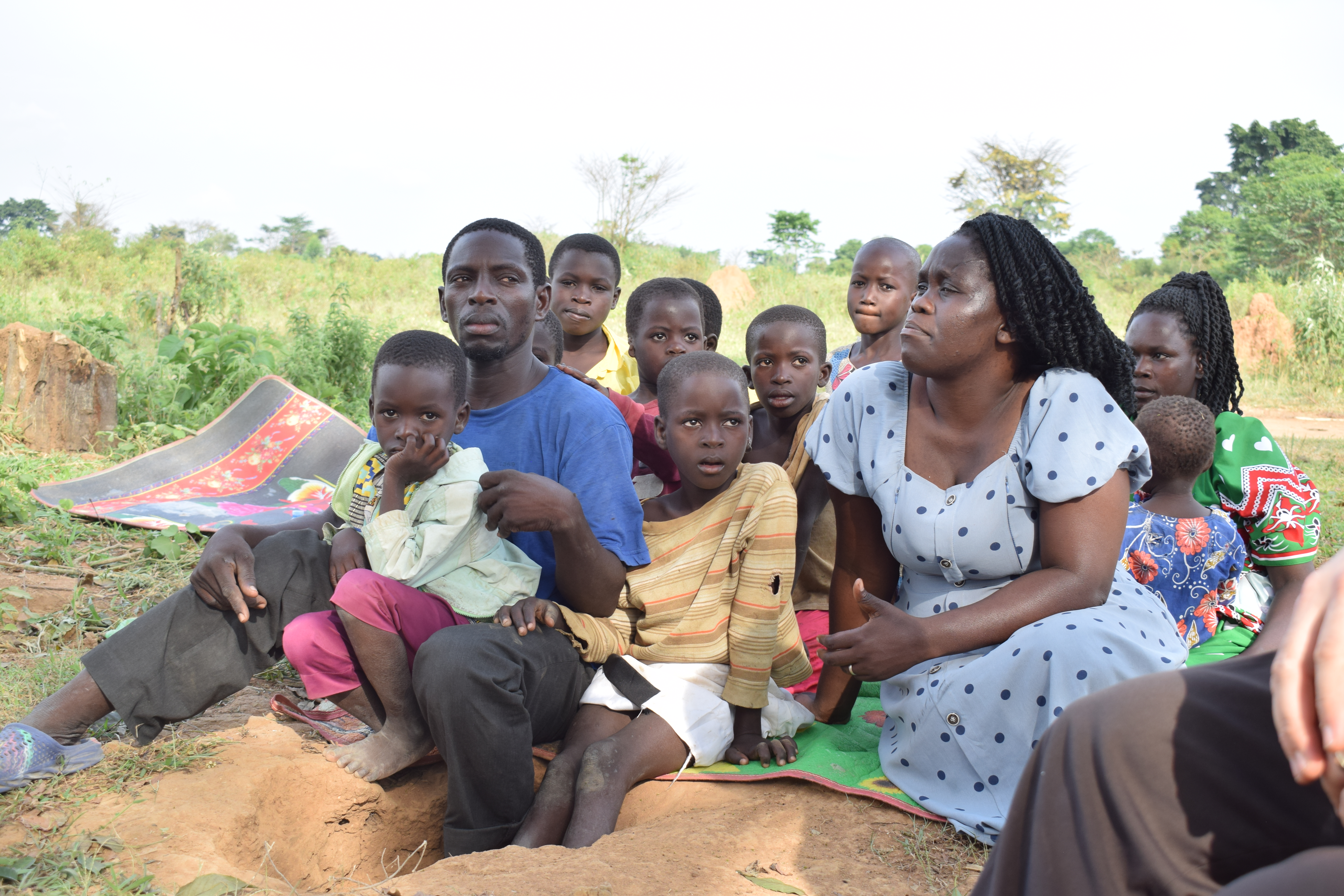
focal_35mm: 45
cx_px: 672
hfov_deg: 43.6
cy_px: 448
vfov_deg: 29.9
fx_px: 1680
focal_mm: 30
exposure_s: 1/200
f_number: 6.3
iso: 200
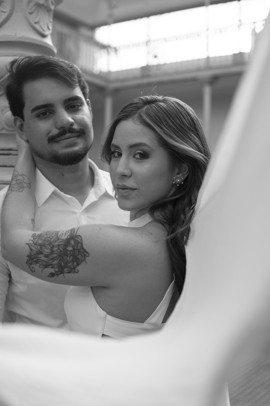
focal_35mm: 45
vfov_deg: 43.6
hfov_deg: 29.9
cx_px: 135
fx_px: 506
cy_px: 203
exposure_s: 1/250
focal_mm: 30
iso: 100
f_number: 2.5
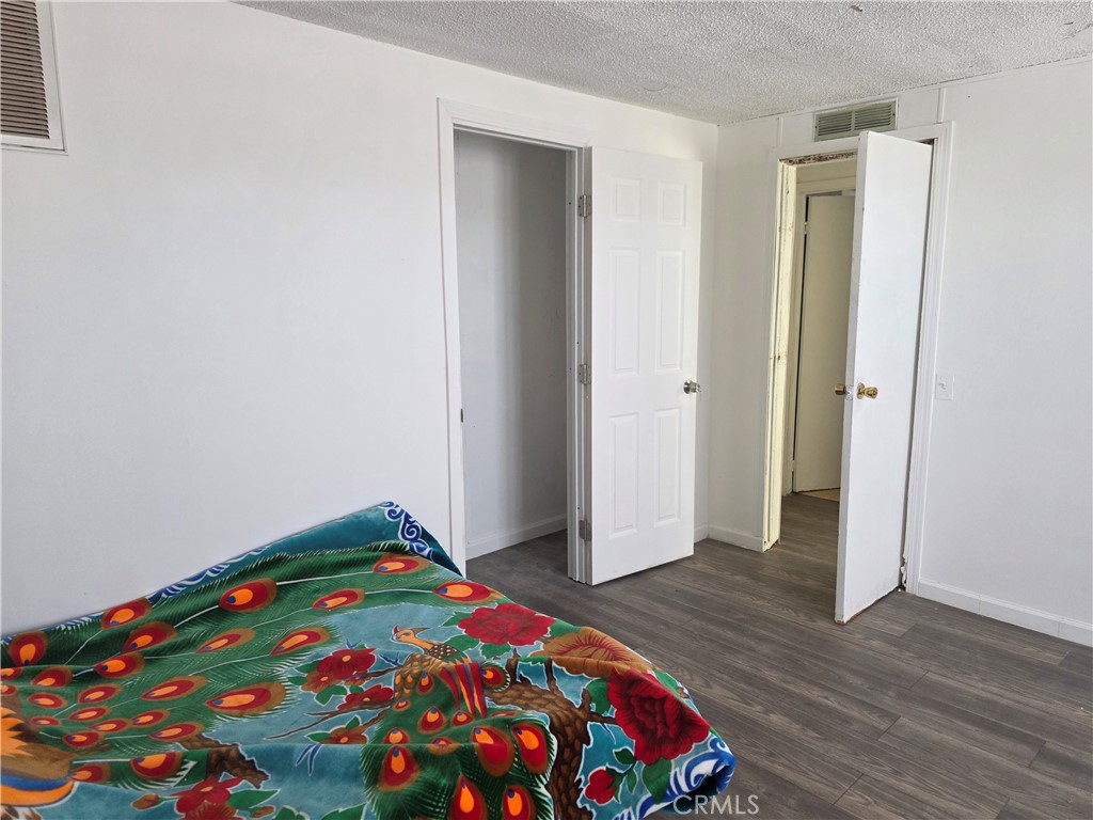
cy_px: 410
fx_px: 726
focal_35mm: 23
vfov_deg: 58.9
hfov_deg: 73.9
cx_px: 546
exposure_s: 1/120
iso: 320
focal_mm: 6.3
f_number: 1.7
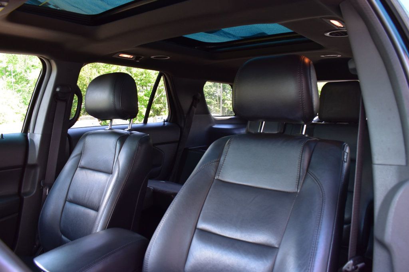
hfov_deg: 67.4
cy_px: 136
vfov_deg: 47.9
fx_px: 307
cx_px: 204
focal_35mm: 27
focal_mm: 18
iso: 400
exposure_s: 1/25
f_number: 7.1
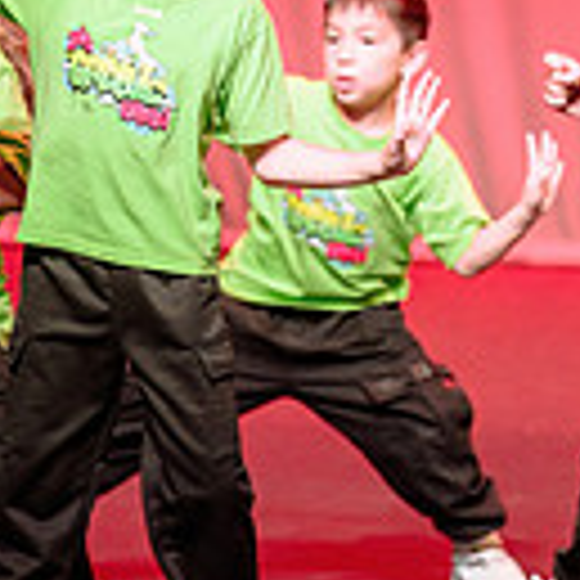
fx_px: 9782
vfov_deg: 3.4
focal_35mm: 516
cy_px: 173
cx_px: 315
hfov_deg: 3.4
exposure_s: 1/320
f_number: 2.8
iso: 1250
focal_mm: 135
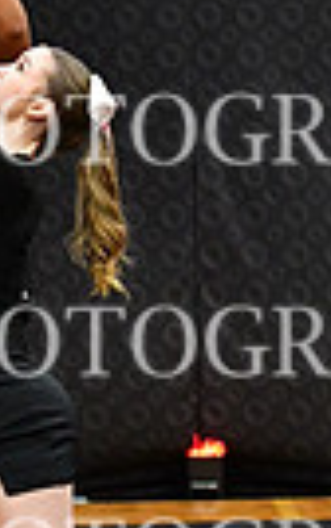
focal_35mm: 597
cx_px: -164
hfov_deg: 2.2
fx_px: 8598
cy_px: 24
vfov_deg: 3.5
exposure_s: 1/500
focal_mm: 90
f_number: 3.2
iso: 4000
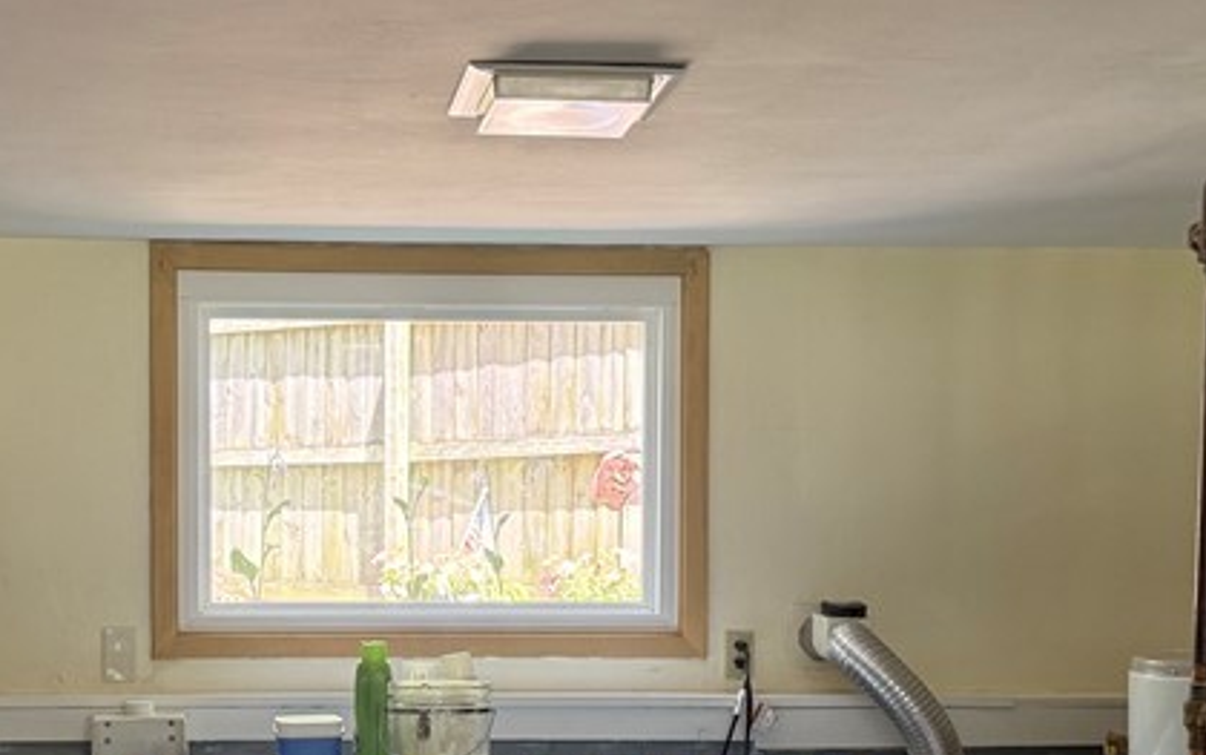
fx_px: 2039
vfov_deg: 20.7
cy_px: 614
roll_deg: -0.5
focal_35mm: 62
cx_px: 379
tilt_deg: -1.6
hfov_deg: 32.6
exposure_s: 1/60
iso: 200
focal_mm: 6.76
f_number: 1.78
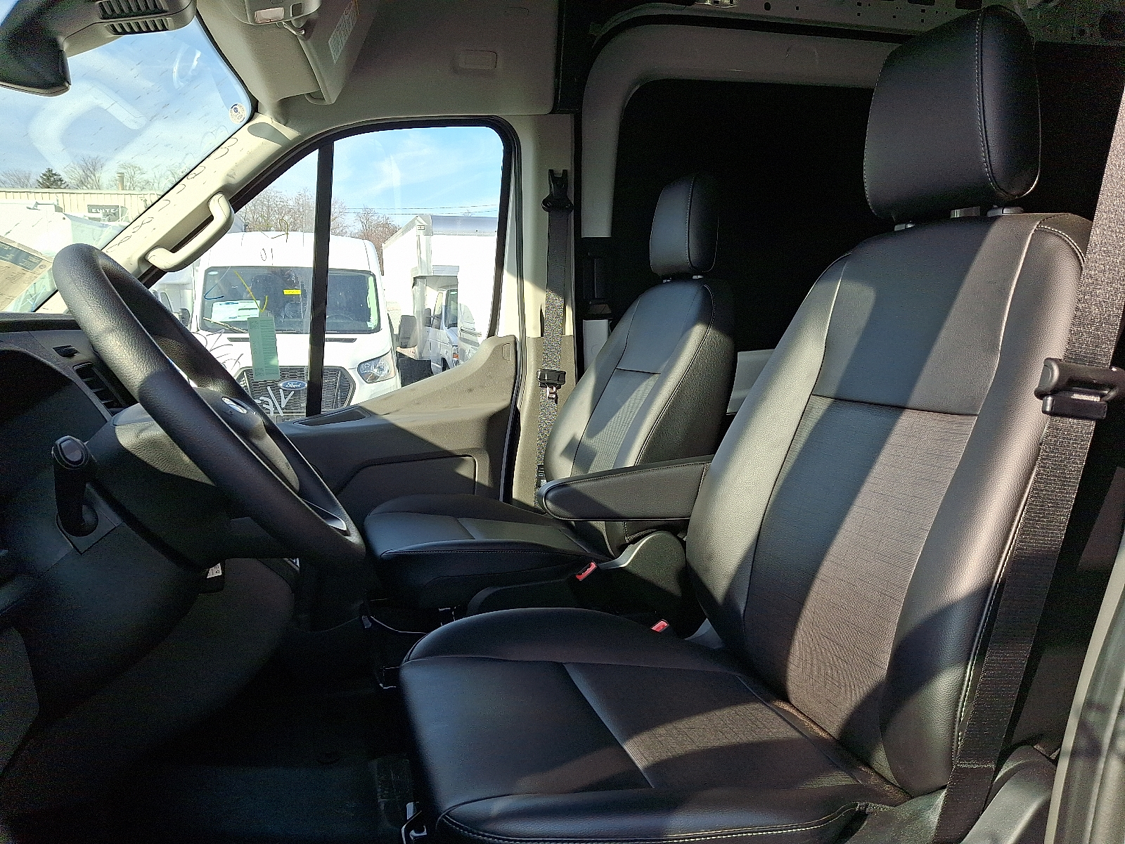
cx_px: 562
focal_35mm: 25
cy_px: 422
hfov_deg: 69.4
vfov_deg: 54.9
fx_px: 812
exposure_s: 1/500
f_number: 1.8
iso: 25
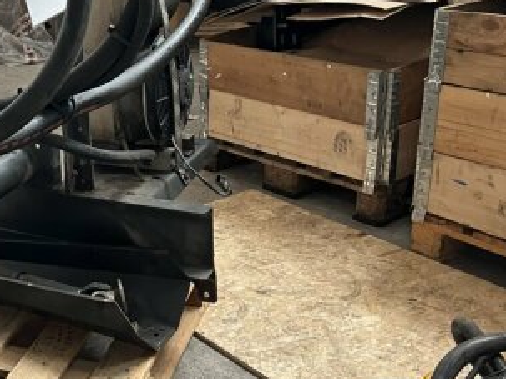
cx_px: 32
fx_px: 804
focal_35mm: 55
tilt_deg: -17.1
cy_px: 152
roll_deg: +4.2
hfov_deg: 32.8
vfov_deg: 26.5
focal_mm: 5.7
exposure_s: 1/40
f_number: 1.5
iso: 500
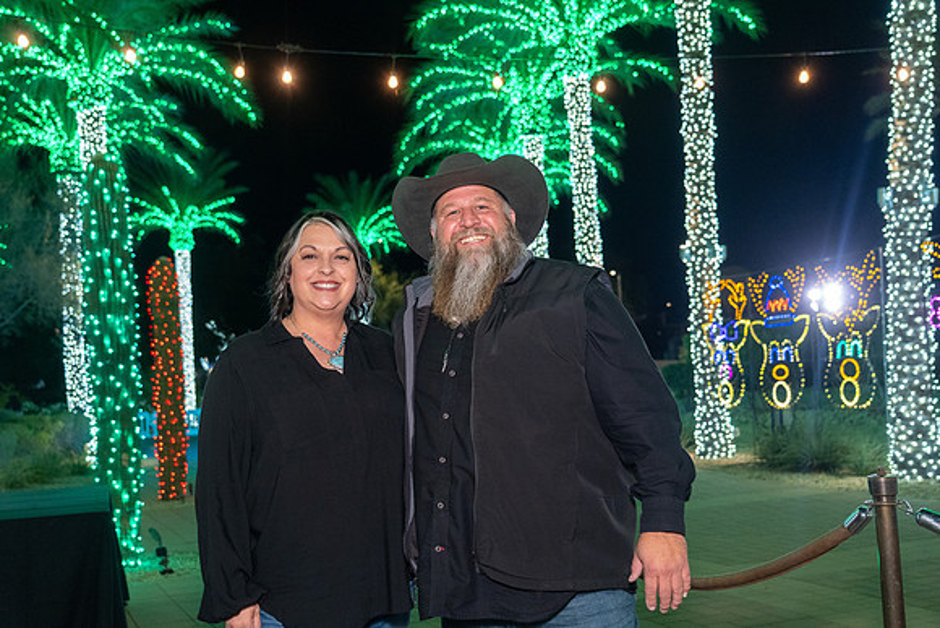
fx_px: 992
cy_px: 314
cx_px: 470
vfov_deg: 35.1
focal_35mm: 38
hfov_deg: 50.7
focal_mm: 38
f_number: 4
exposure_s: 1/60
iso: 3200
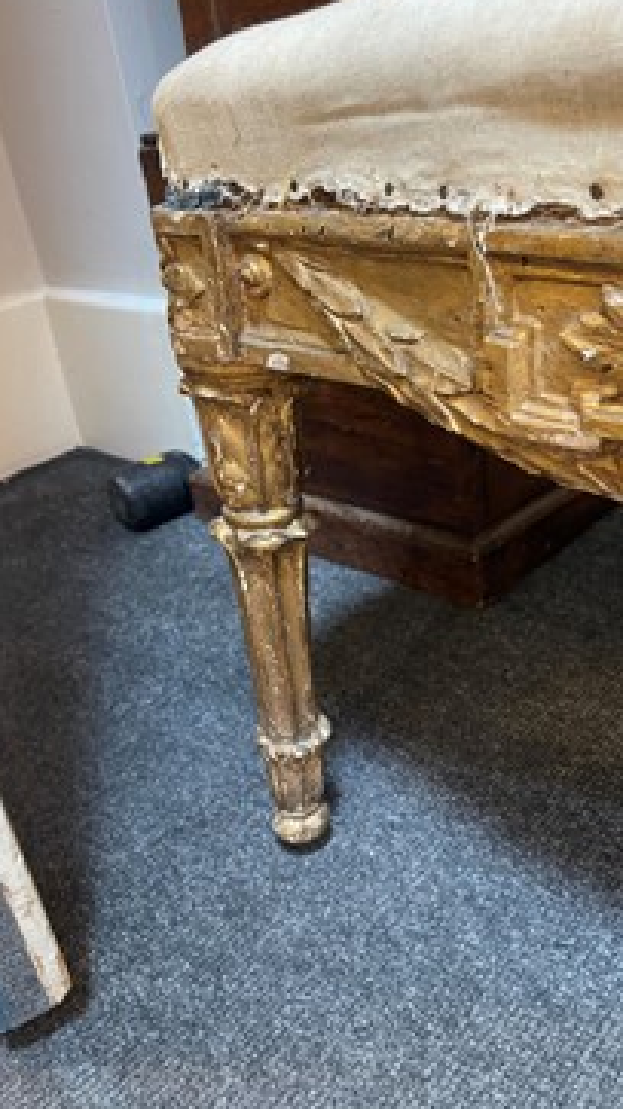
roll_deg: +6.6
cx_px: 397
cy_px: 519
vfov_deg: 64.3
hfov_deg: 38.6
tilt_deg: -27.7
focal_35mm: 30
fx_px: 882
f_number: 1.6
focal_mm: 5.1
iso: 250
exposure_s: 1/50
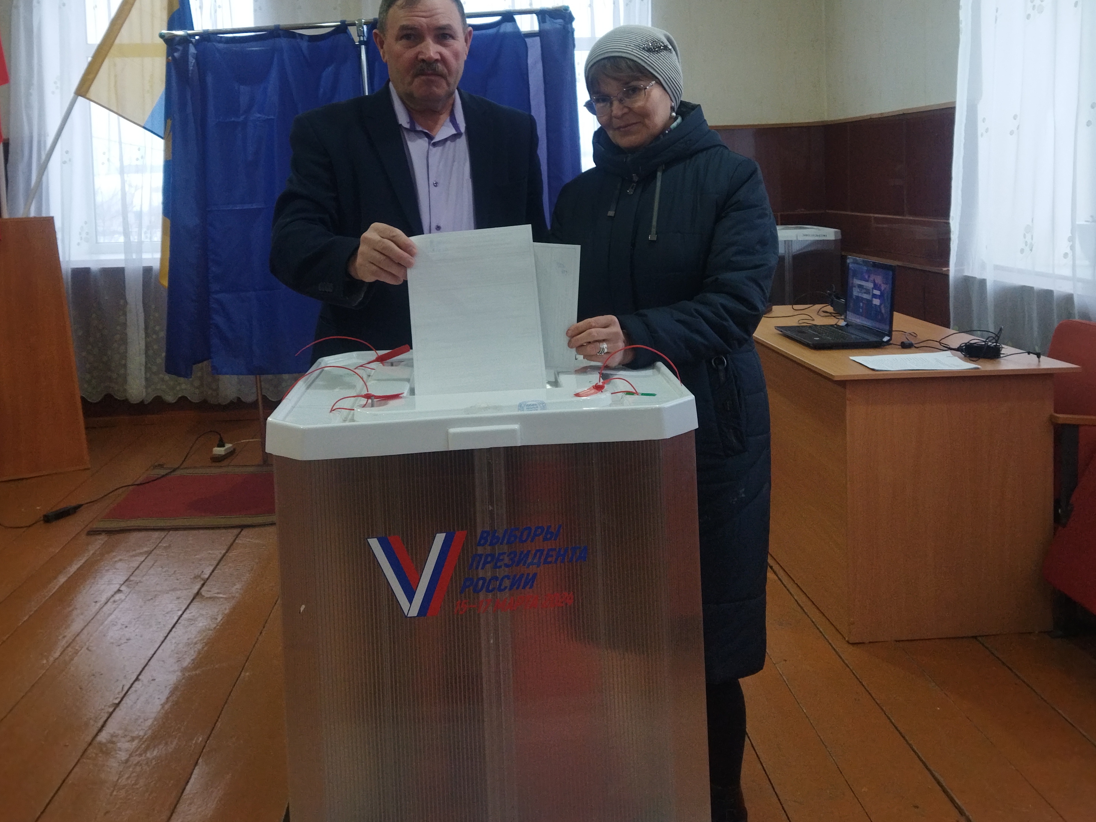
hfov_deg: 50.1
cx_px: 544
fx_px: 1171
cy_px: 226
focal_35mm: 37
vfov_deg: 37.9
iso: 166
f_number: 1.79
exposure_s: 1/50
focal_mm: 4.71
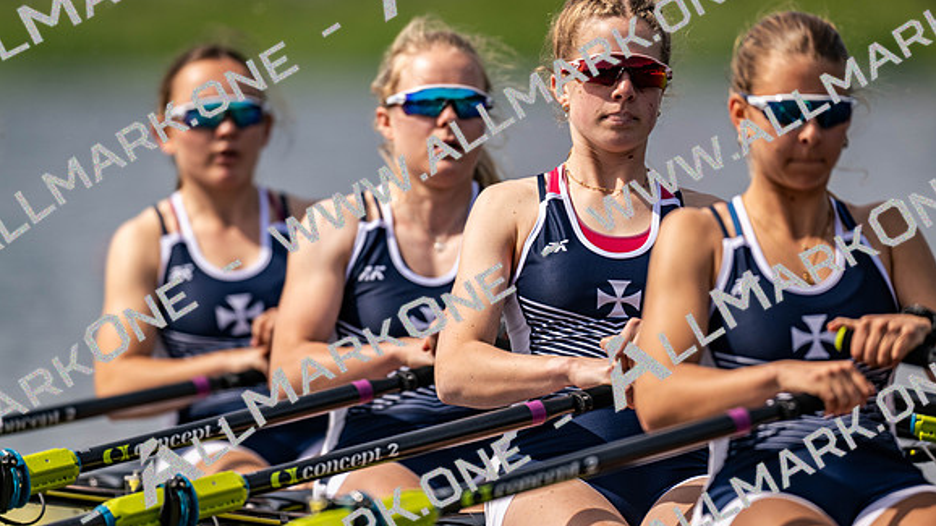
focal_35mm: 631
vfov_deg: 1.9
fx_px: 15659
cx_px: 468
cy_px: 258
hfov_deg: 3.4
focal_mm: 600
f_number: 4
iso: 200
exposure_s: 1/2500
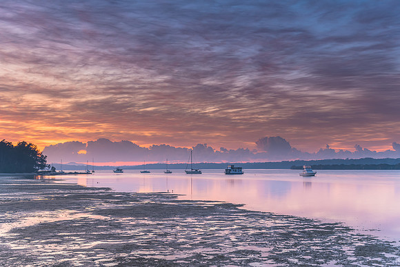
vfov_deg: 30.2
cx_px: 200
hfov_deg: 44.0
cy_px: 134
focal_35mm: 45
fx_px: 495
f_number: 7.1
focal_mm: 44
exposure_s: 4
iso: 200
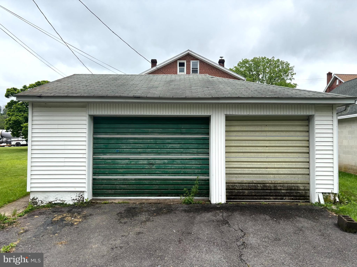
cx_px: 178
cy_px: 134
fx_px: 268
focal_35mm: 26
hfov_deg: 67.3
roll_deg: +1.0
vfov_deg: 53.1
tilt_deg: +1.8
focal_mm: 5.96
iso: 50
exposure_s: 1/1751
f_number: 1.6
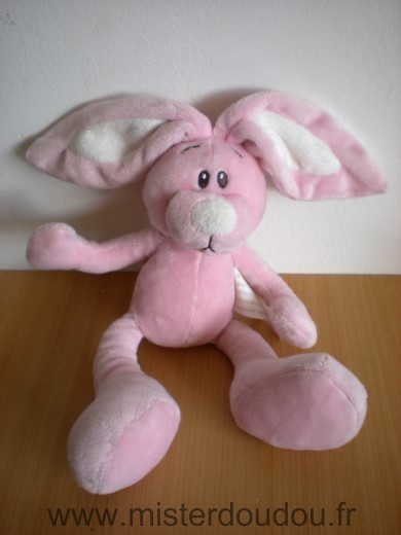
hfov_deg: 37.7
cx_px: 200
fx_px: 587
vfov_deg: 49.0
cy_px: 268
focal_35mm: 38
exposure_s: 1/60.4
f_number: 3.1
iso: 75
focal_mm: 6.3
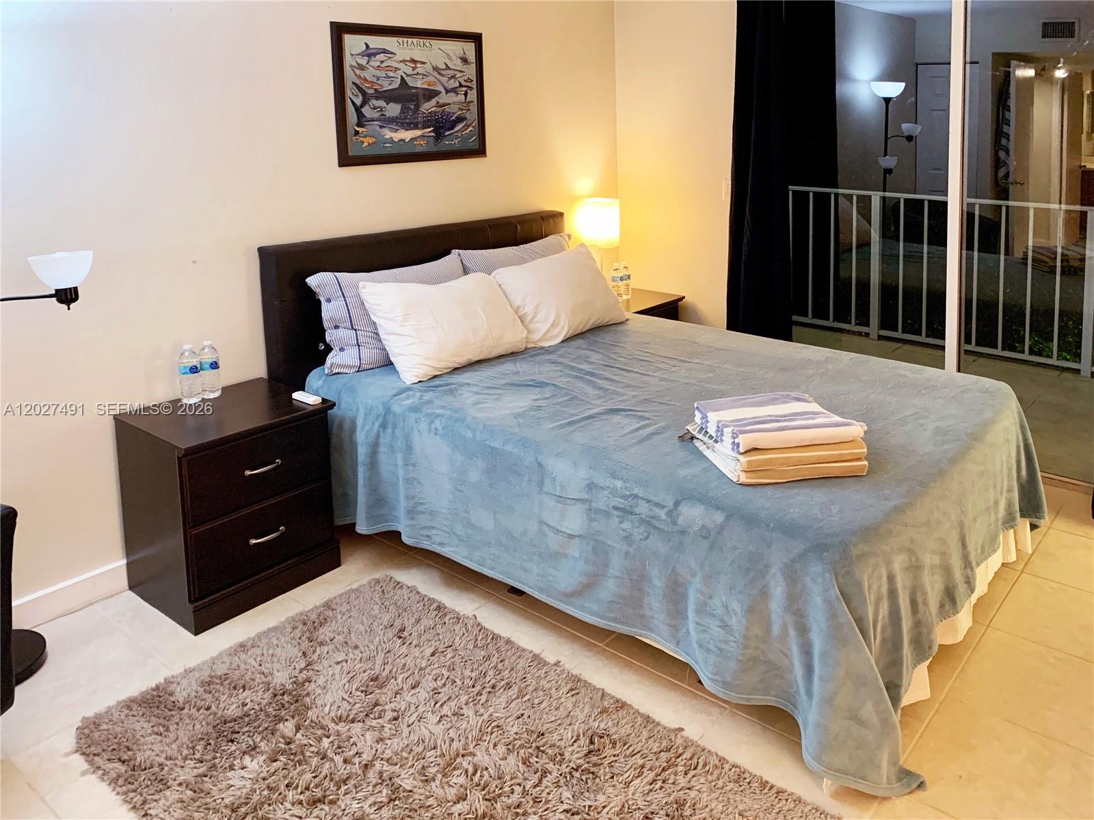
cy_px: 410
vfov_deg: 53.1
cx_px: 547
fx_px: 822
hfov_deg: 67.3
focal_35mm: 26
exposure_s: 1/40
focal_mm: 4.25
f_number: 1.8
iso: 320
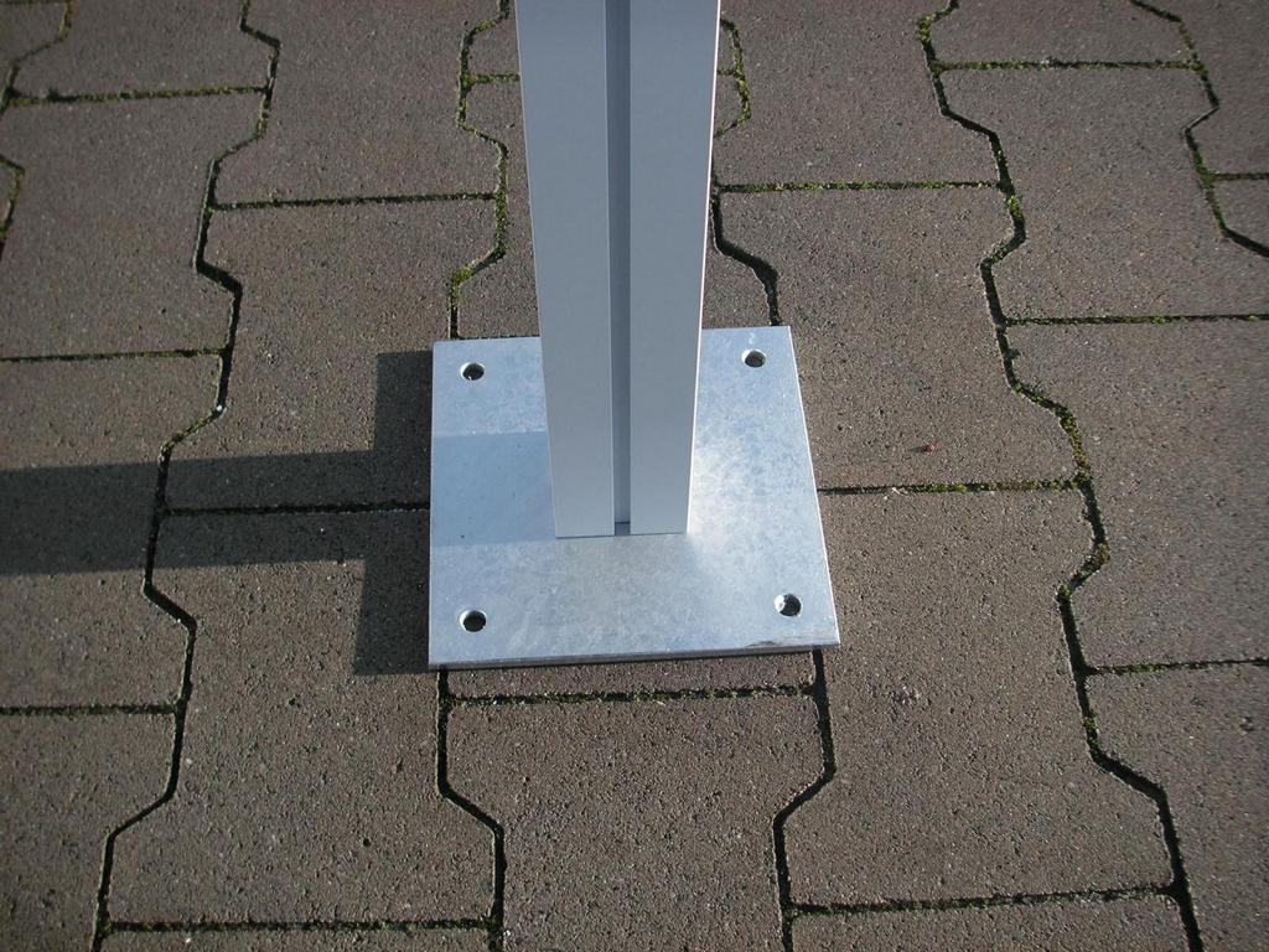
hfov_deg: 49.0
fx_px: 1393
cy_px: 476
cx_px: 634
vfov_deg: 37.7
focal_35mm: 38
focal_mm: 6.3
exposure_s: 1/180
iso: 50
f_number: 3.3
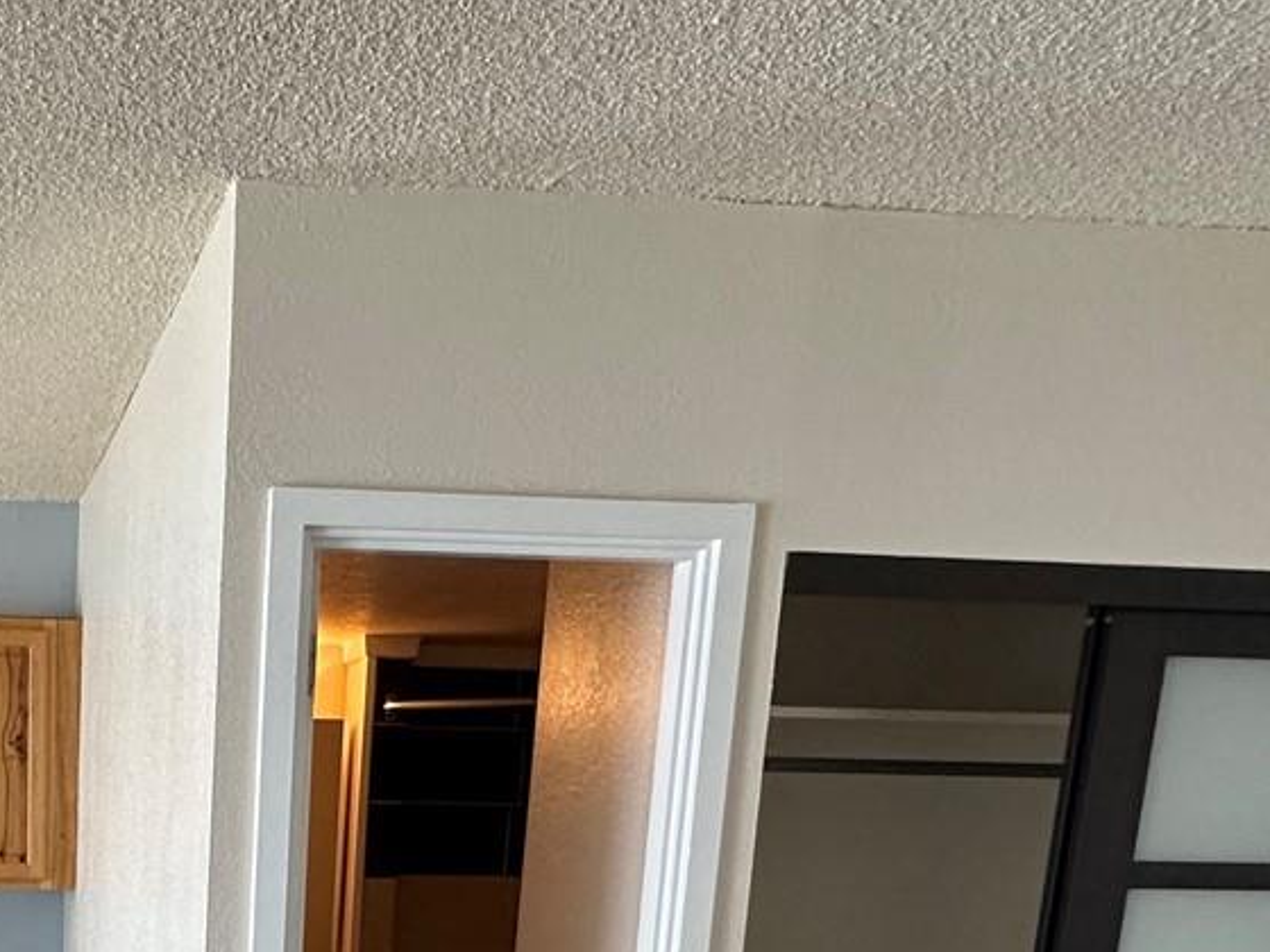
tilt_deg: -13.6
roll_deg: -1.9
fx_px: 1468
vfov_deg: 30.8
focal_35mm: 40
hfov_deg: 41.8
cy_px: 1120
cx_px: 57
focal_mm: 2.22
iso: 250
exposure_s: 1/120
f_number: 2.2
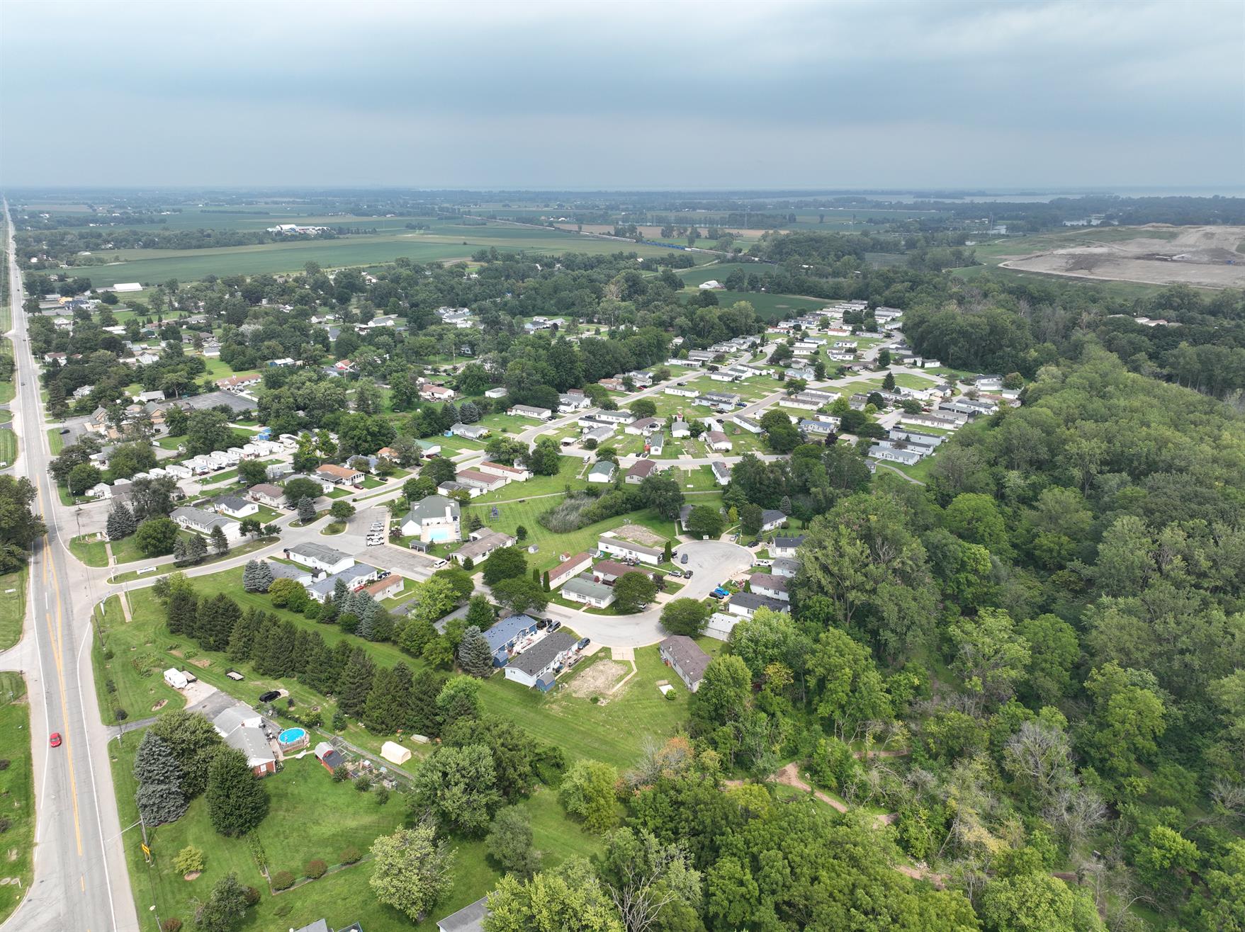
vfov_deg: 56.8
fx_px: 863
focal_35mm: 24
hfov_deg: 71.6
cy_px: 466
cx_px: 622
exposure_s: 1/320
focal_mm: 12.29
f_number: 2.8
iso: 100
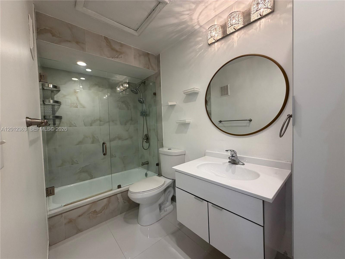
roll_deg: +2.3
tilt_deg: -1.2
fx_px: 140
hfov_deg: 102.1
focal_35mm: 14
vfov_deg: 85.7
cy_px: 130
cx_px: 172
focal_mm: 2.22
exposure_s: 1/120
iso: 160
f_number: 2.2
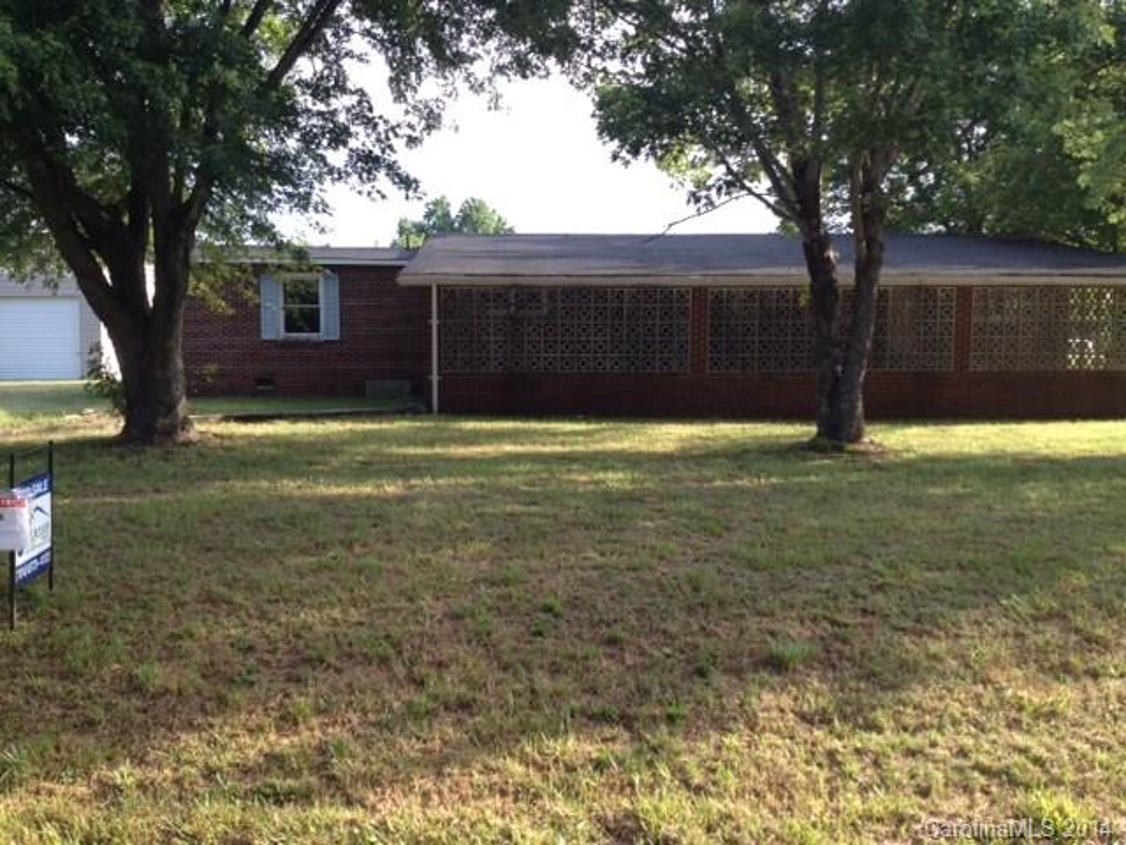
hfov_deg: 52.6
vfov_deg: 40.7
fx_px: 1138
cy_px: 422
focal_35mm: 35
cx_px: 563
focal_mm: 4.28
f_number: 2.4
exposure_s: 1/305
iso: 50
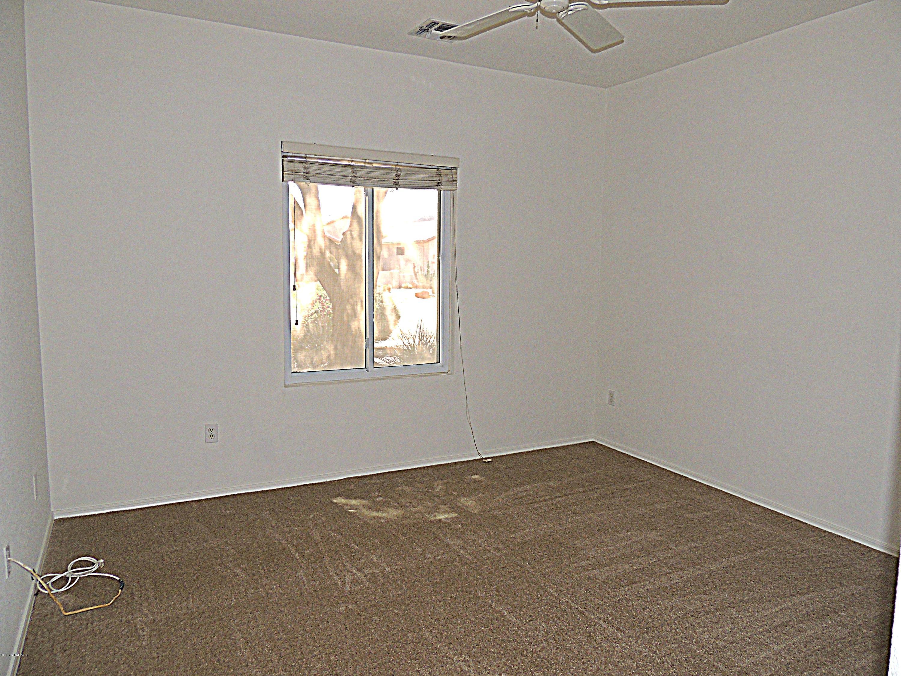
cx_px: 450
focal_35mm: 24
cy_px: 338
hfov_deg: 71.6
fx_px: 625
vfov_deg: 56.8
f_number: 3
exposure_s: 1/30
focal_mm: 4.3
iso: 200
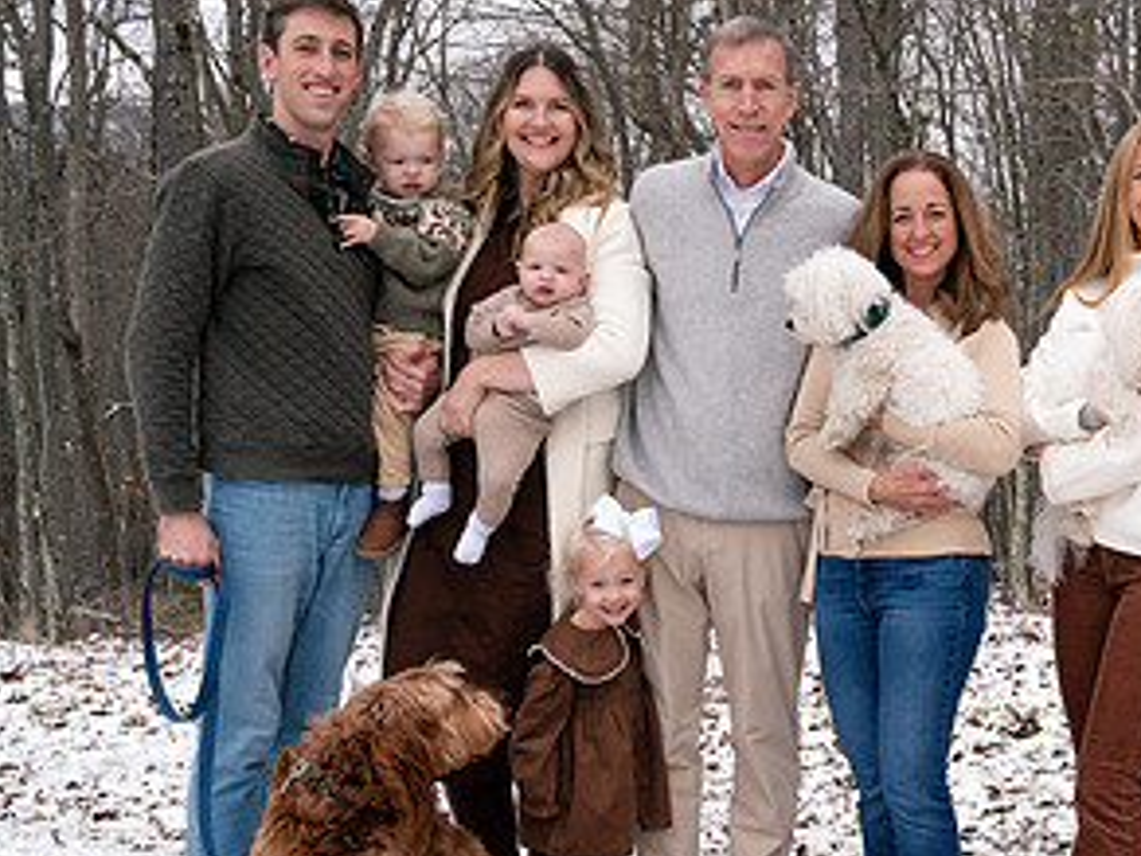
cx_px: 981
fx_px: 2143
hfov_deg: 28.9
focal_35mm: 65
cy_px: 502
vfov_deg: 22.6
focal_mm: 34
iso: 800
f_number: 13
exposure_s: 1/250
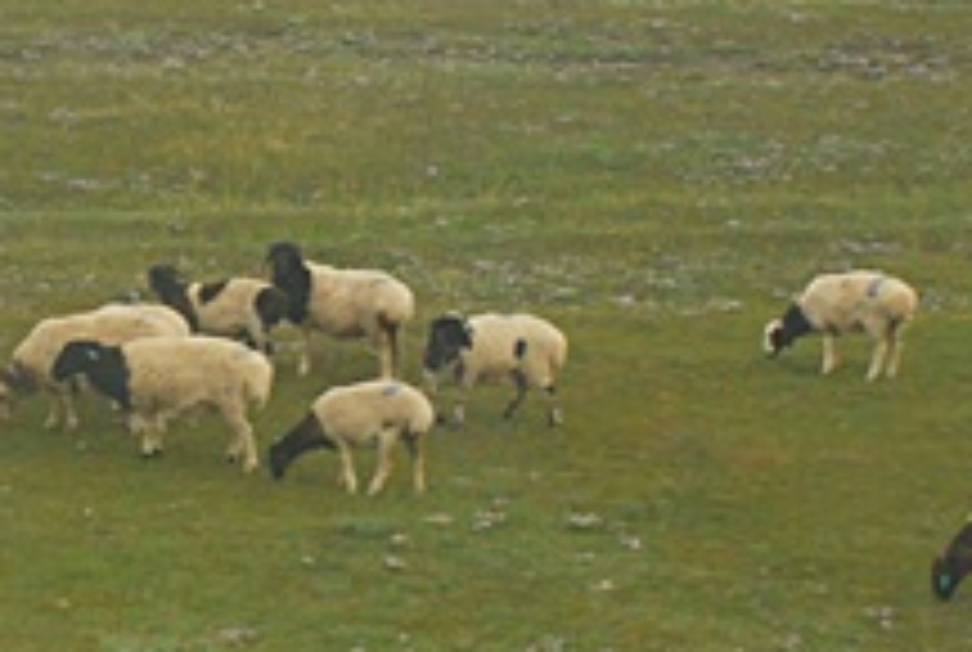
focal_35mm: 178
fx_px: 4816
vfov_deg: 7.7
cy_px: 234
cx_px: -76
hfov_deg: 11.4
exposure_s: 1/500
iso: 400
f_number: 6.3
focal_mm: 32
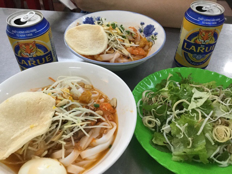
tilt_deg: -45.9
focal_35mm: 31
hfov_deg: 58.4
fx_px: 208
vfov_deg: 45.4
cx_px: 116
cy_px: 87
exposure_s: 1/33
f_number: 2.4
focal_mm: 3.3
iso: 250
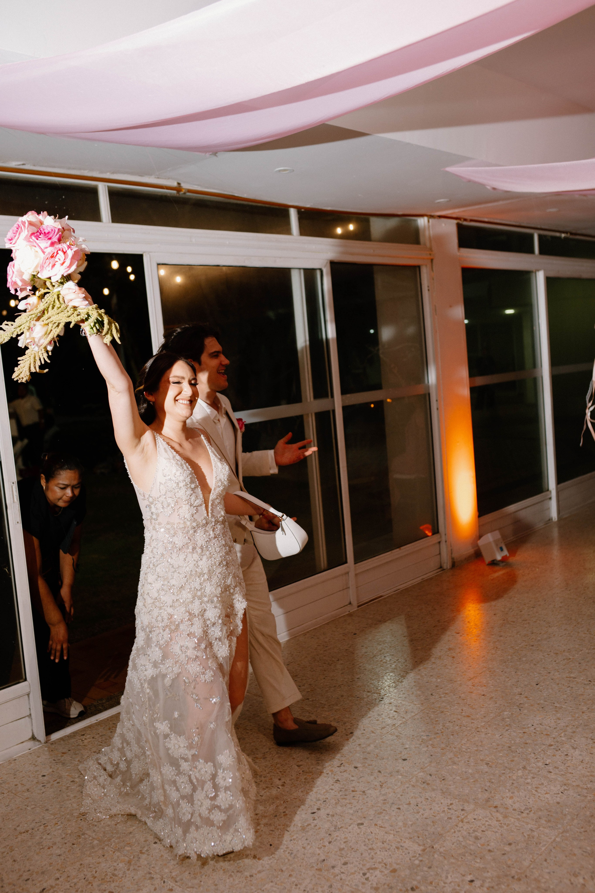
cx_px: 298
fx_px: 868
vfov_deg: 54.4
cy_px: 446
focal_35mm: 35
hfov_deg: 37.9
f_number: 2.8
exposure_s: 1/200
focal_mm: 35
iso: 500
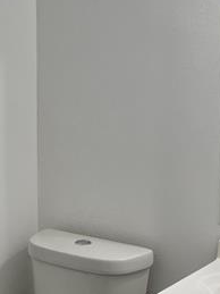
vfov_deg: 25.3
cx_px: 54
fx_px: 653
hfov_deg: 19.0
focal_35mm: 77
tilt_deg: -7.3
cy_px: 170
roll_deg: -0.7
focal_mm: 5.7
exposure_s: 1/120
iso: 40
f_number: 1.5
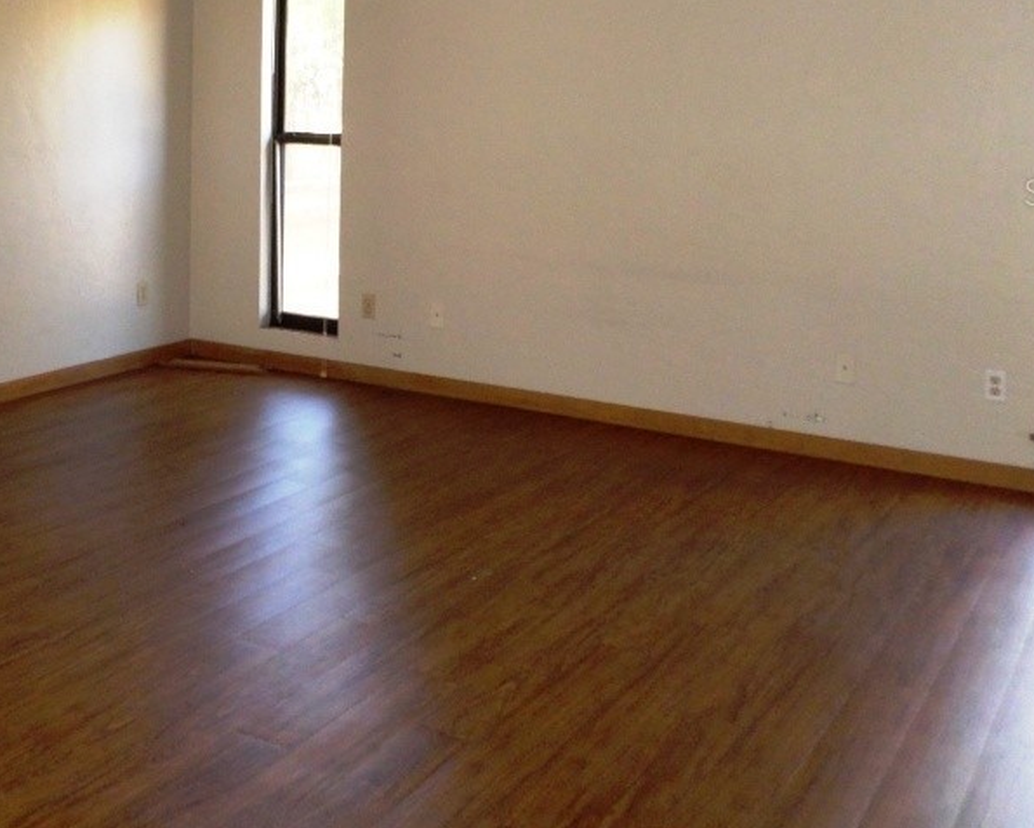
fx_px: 1285
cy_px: 191
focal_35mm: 42
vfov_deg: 34.8
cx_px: 299
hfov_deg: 42.9
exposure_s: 1/30
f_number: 2.5
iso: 240
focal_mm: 4.5
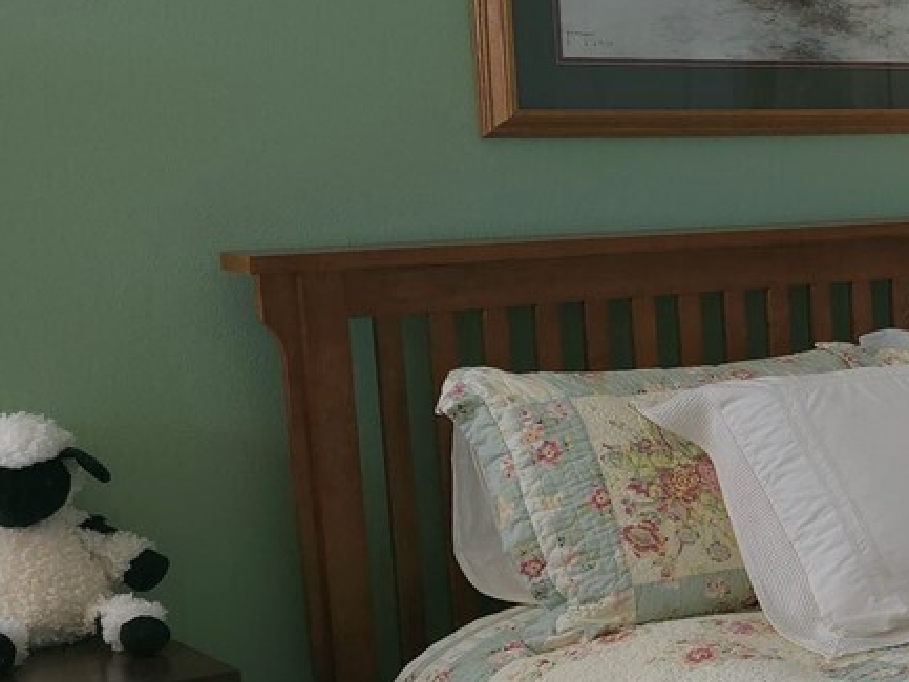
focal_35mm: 85
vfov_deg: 17.3
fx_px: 2233
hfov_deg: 18.8
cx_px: 1539
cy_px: 441
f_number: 1.7
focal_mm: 6.3
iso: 200
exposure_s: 1/60
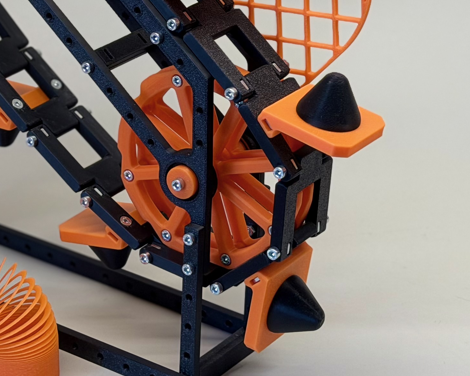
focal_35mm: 129
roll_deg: -1.0
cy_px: 8
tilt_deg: -20.7
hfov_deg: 14.8
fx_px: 1795
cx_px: 48
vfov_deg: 11.8
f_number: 1.78
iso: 50
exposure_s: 1/50
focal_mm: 6.76
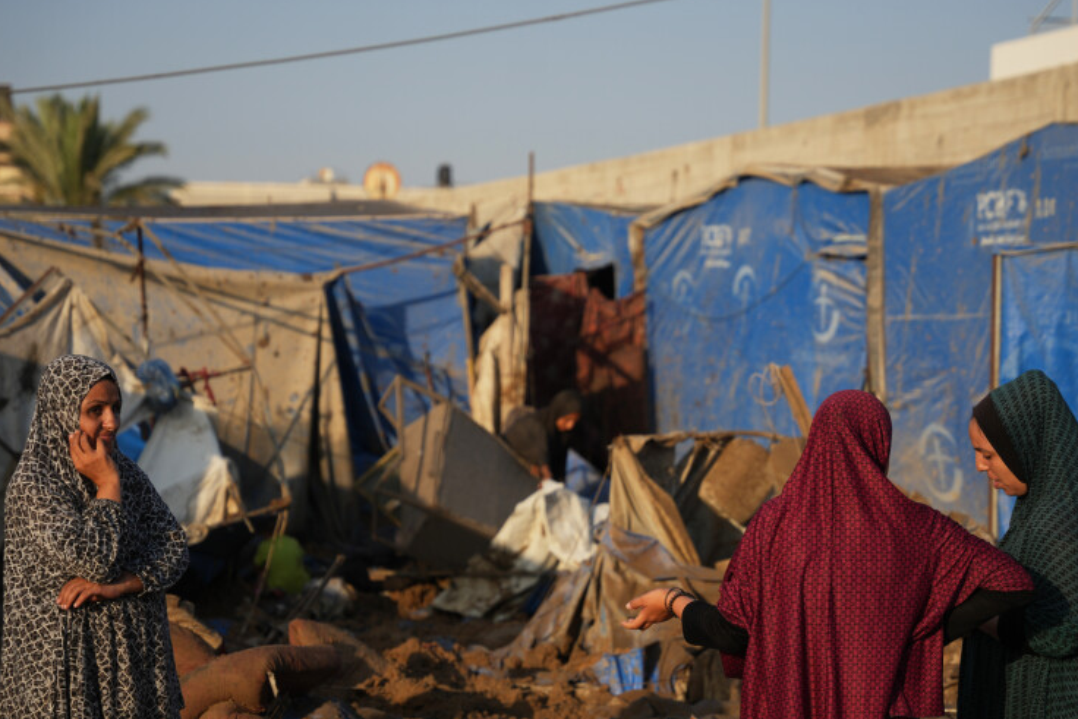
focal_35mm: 89
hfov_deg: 22.9
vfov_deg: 15.3
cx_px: 536
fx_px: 2665
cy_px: 448
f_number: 2.8
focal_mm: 70
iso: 100
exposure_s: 1/2500
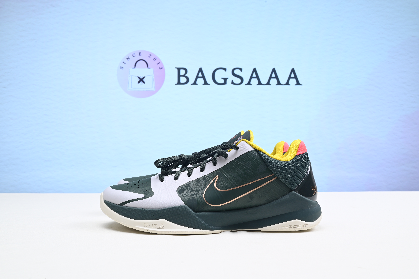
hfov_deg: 51.9
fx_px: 431
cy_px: 140
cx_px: 210
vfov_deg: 36.0
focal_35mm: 37
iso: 100
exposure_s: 1/2
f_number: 16
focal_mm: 37
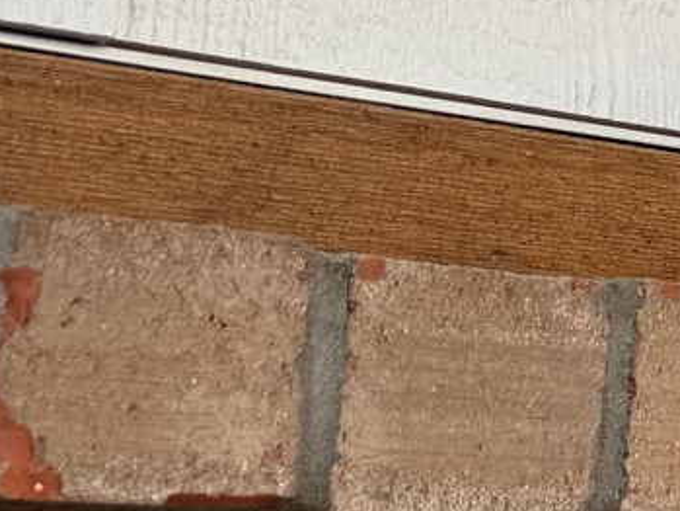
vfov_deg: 11.2
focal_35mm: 132
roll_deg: +1.1
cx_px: 1508
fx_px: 2594
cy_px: 314
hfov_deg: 12.5
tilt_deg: +9.3
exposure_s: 1/995
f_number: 1.78
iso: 80
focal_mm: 6.76
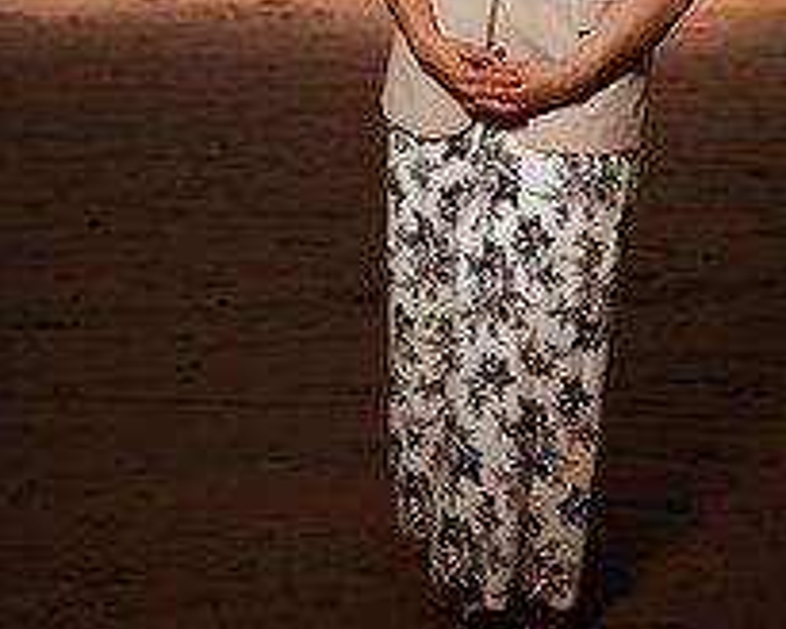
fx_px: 1675
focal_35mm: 72
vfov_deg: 20.4
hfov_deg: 26.2
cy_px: -38
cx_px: 567
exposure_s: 1/4000
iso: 50
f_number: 1.8
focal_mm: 35
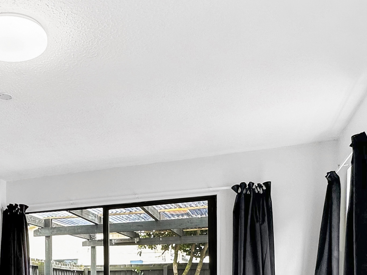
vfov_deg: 32.0
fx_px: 435
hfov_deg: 42.6
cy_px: 283
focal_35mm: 41
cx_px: 48
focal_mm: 2.22
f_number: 2.2
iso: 64
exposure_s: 1/99
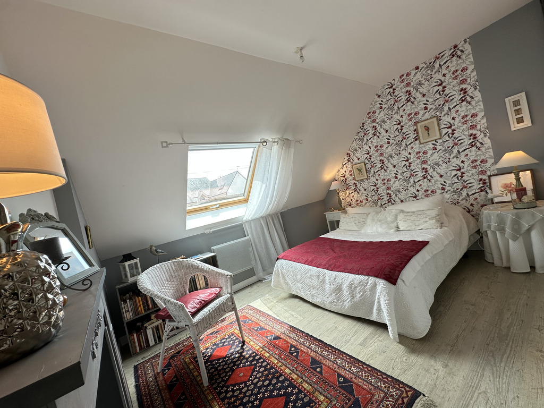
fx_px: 220
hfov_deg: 102.1
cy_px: 204
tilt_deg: -0.6
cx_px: 272
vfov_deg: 85.7
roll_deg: +12.8
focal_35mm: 14
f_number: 2.2
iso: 40
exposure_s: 1/106
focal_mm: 2.22
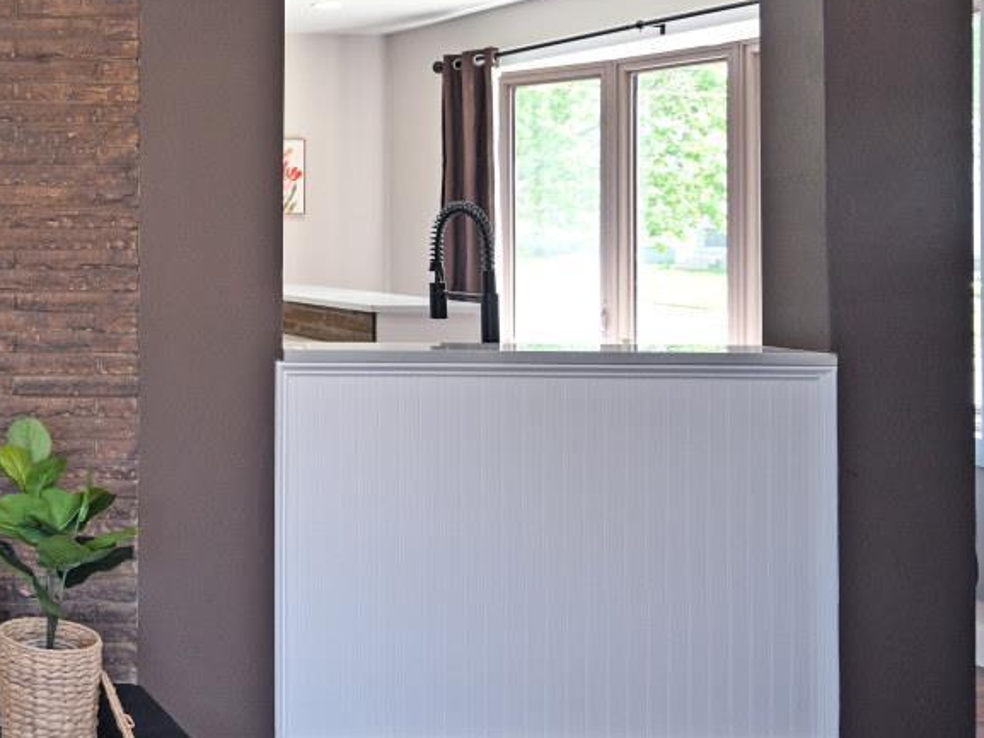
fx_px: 1173
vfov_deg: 34.3
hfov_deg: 33.4
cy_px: 201
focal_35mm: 41
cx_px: -292
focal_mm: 16.5
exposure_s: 1/60
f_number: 4
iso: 220
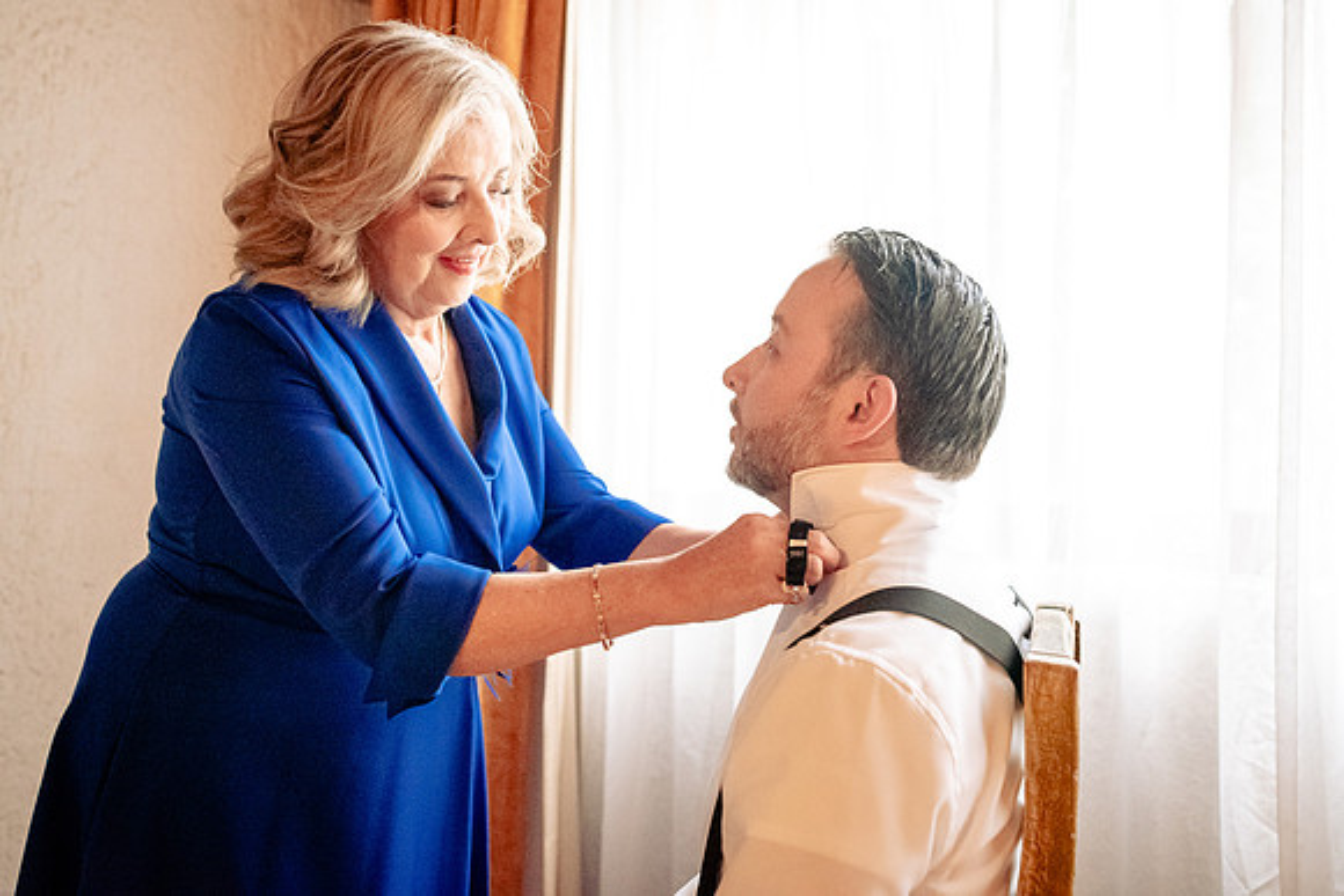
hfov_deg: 47.5
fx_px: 1520
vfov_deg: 32.8
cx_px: 781
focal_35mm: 41
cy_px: 375
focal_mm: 35
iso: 6400
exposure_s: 1/100
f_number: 3.5
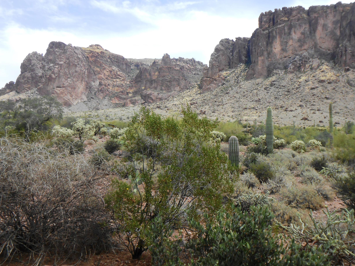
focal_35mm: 32
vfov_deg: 44.1
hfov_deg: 56.5
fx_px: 328
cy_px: 118
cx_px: 206
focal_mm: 4.6
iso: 80
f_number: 3.5
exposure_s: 1/640
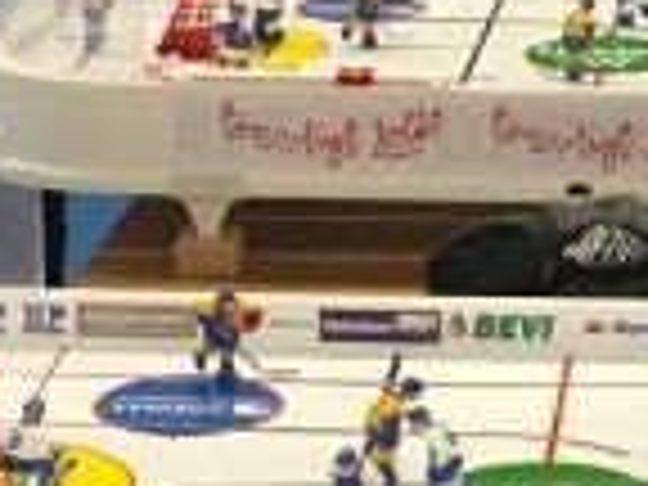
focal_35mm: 206
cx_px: 522
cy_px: 153
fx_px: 3856
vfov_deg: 7.2
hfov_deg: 9.6
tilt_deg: -16.2
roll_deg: +1.3
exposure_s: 1/33
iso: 50
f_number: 2.2
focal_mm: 4.15
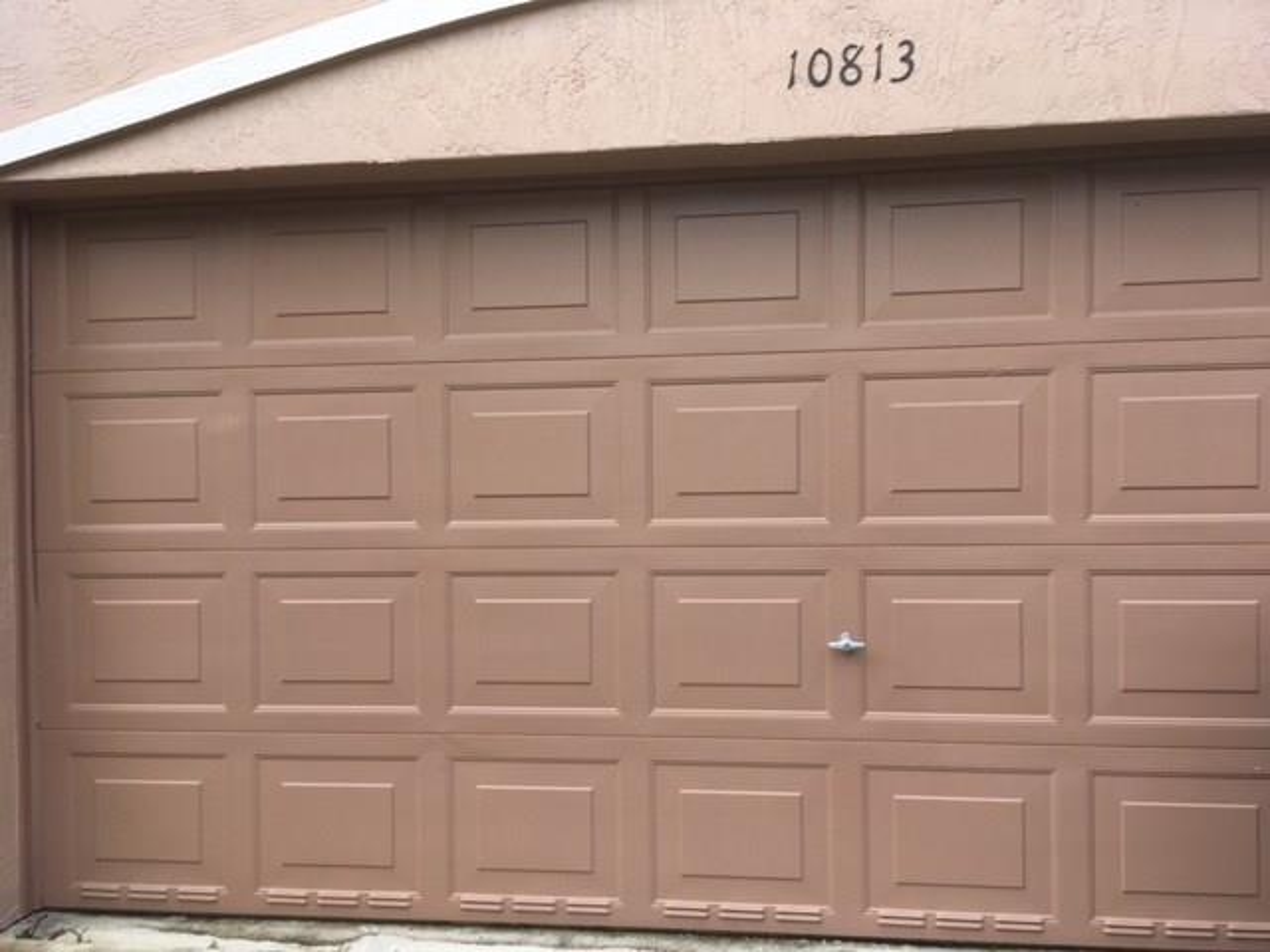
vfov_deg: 48.2
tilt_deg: -1.6
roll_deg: +0.7
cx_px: 635
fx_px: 1064
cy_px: 476
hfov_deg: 61.7
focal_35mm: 29
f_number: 2.2
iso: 25
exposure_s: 1/265
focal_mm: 4.15
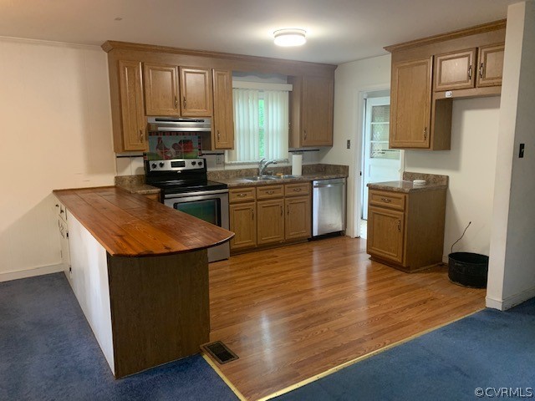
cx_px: 268
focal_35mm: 26
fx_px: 402
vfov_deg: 53.1
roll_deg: +0.3
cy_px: 200
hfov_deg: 67.3
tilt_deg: -7.8
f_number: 1.8
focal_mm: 4.25
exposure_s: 1/60
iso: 320
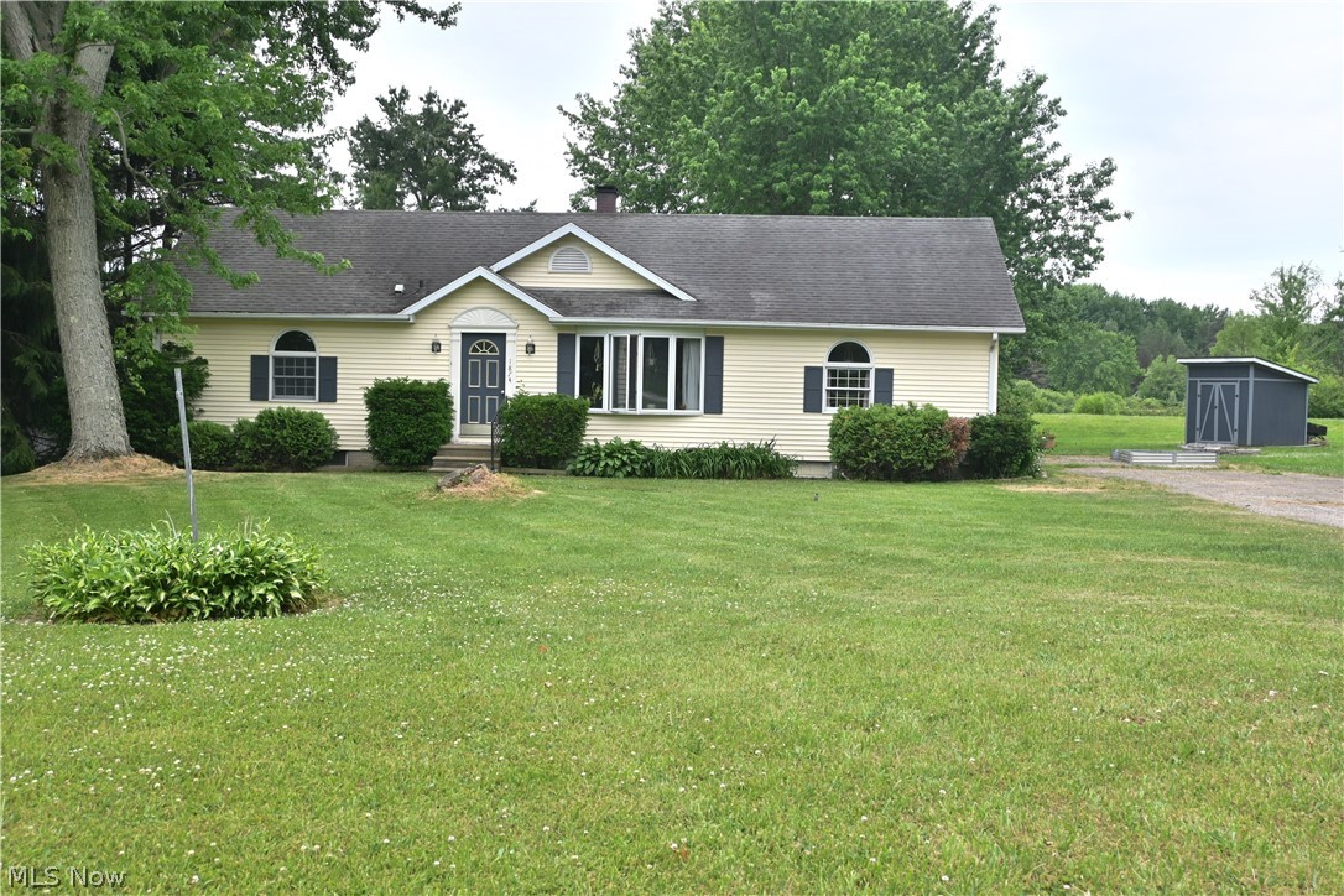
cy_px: 448
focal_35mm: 40
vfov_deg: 33.6
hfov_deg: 48.7
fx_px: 1484
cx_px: 672
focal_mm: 26.5
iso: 100
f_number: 5.6
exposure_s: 1/250
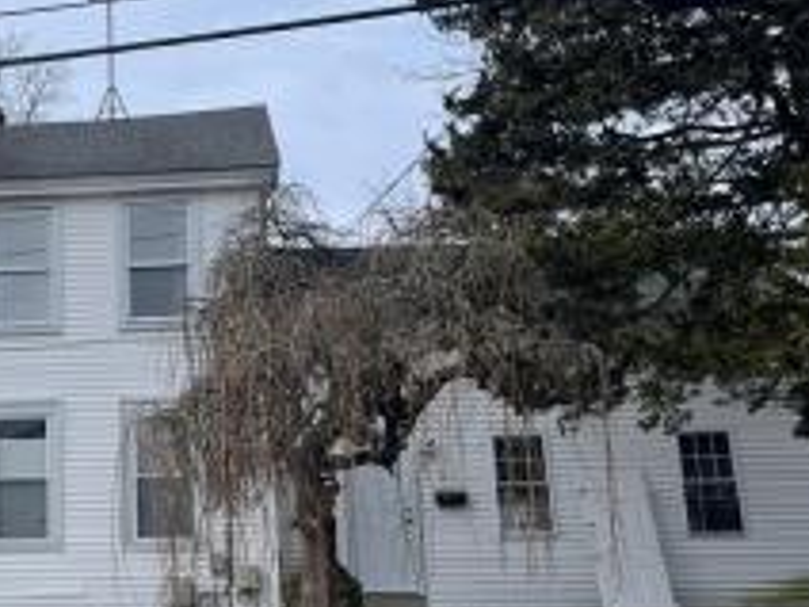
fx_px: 1145
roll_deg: +0.6
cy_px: 290
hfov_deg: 36.8
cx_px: 107
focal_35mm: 49
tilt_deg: +14.8
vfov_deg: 29.7
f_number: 1.6
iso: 32
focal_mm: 4.2
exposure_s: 1/3861
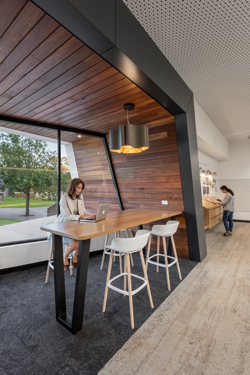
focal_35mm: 18
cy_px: 188
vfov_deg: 90.0
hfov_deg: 67.4
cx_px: 125
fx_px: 187
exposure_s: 1/5
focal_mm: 18
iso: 400
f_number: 11
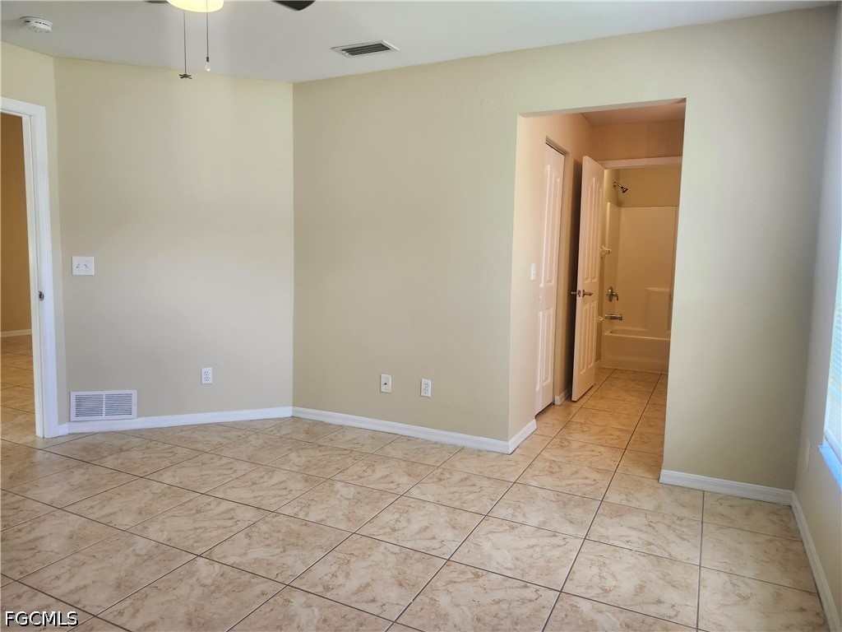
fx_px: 559
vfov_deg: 58.9
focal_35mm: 23
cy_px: 316
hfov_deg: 73.9
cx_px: 421
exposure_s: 1/120
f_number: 1.8
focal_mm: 5.54
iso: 200
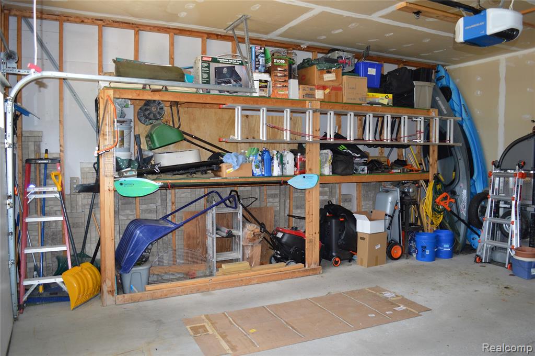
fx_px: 401
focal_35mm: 27
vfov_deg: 47.8
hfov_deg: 67.4
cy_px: 178
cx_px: 268
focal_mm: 18
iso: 560
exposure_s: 1/60
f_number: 3.5
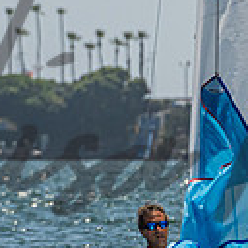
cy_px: 136
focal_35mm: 1682
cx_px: 267
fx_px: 13633
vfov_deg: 1.0
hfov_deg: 1.0
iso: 400
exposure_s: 1/3200
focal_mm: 320
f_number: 8
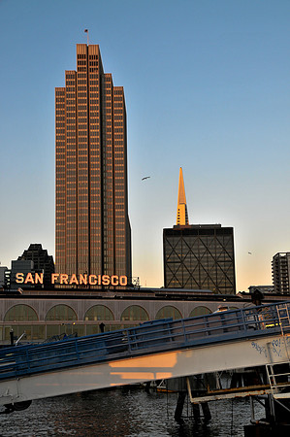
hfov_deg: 23.7
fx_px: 690
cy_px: 218
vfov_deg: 35.1
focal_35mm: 57
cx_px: 145
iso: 200
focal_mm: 38
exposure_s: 1/60
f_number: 8
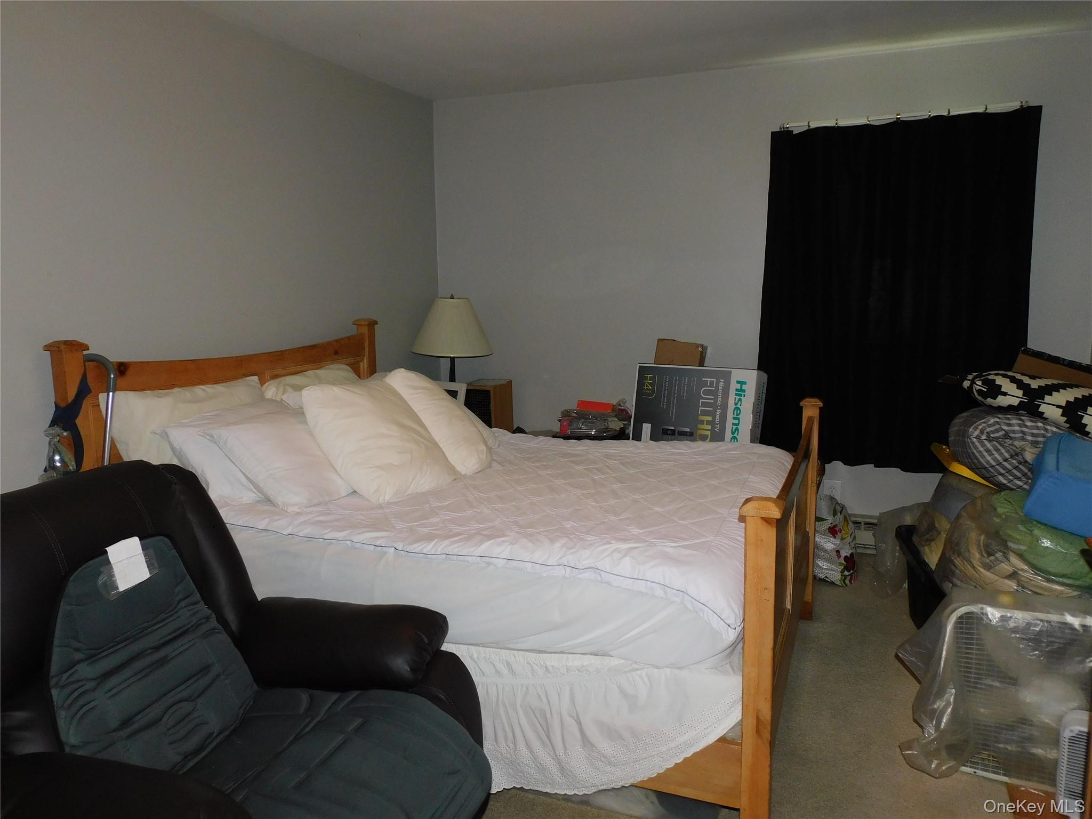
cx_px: 546
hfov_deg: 71.6
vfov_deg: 56.8
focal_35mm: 24
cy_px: 410
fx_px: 757
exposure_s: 1/30
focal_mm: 4.3
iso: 200
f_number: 3.3
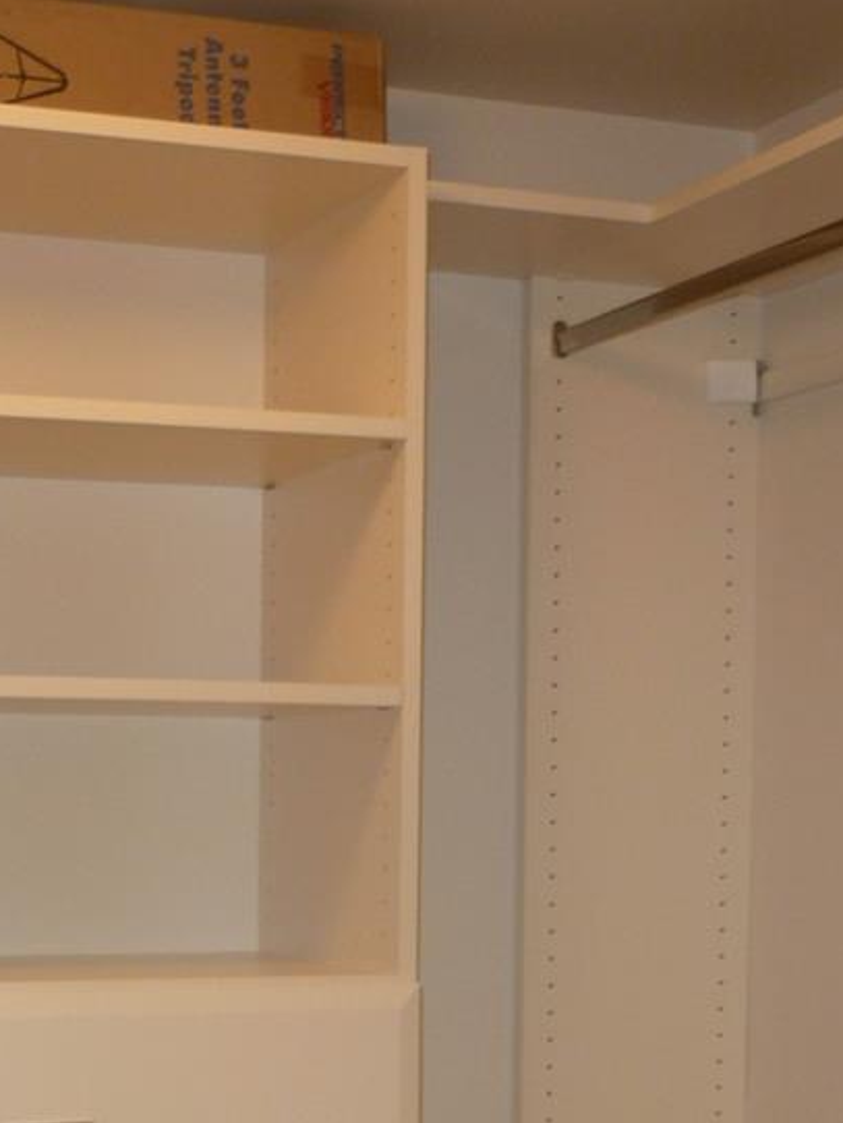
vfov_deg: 25.7
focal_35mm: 73
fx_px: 2368
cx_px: 263
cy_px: 1042
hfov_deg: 20.1
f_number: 2.8
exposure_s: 1/30
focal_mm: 5.5
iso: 100
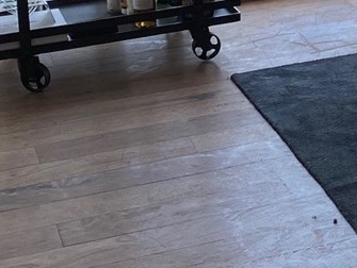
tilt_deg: -10.3
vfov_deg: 11.3
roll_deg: +0.6
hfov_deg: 15.1
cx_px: 471
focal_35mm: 124
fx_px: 1280
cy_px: -169
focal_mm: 4.25
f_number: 1.8
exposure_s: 1/373
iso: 32
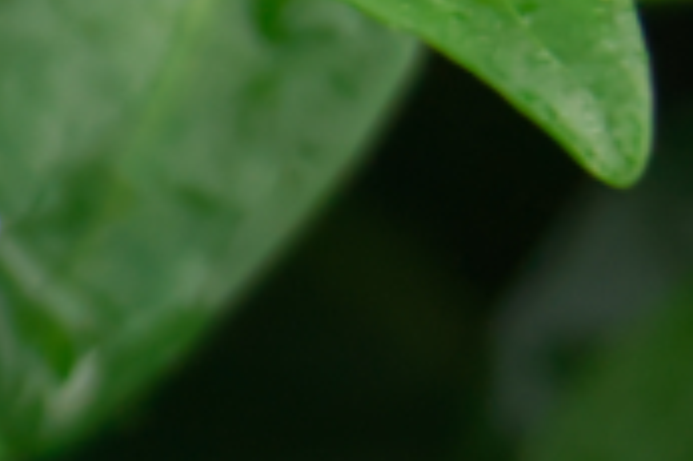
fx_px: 10990
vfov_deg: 2.4
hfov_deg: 3.5
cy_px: 613
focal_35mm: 571
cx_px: -1450
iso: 800
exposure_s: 1/320
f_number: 5.6
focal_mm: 55
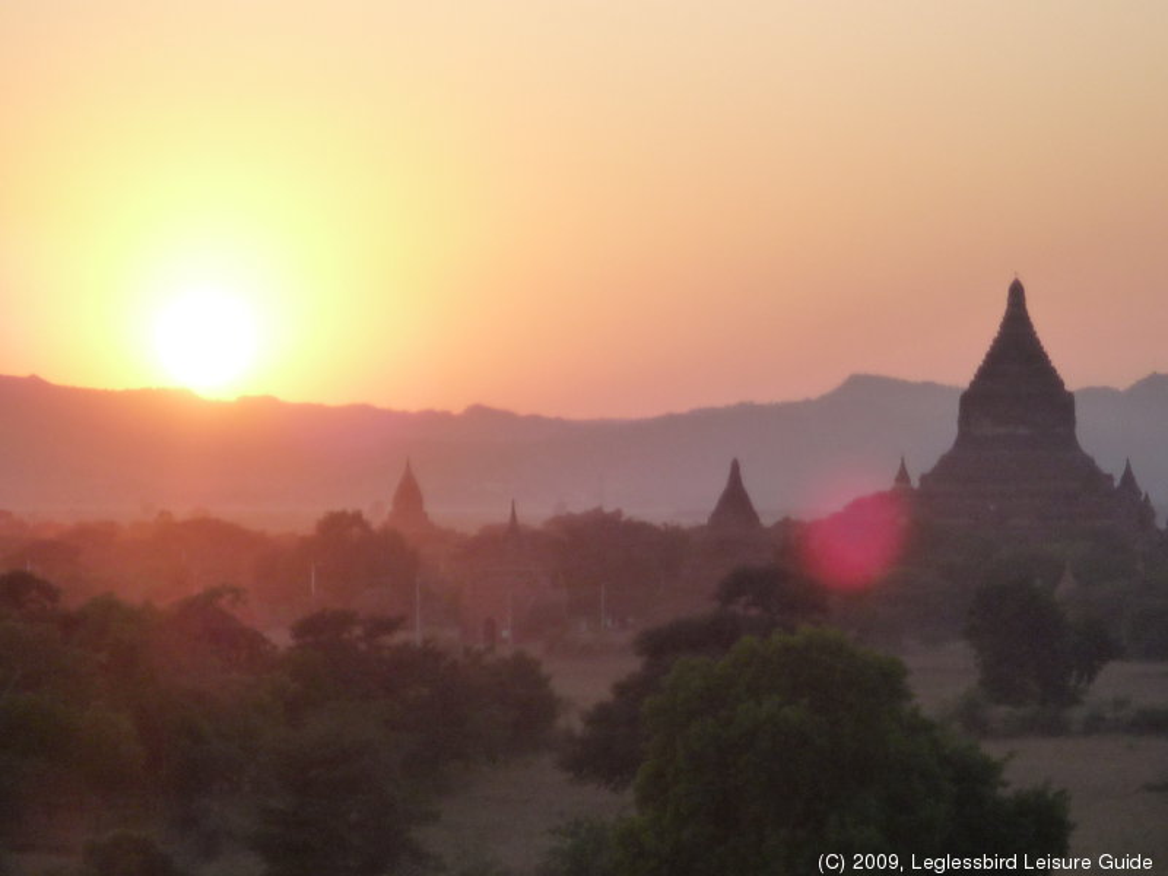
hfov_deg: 11.0
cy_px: 438
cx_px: 584
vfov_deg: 8.2
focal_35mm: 180
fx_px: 6073
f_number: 5.9
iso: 200
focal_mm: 22
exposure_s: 1/125
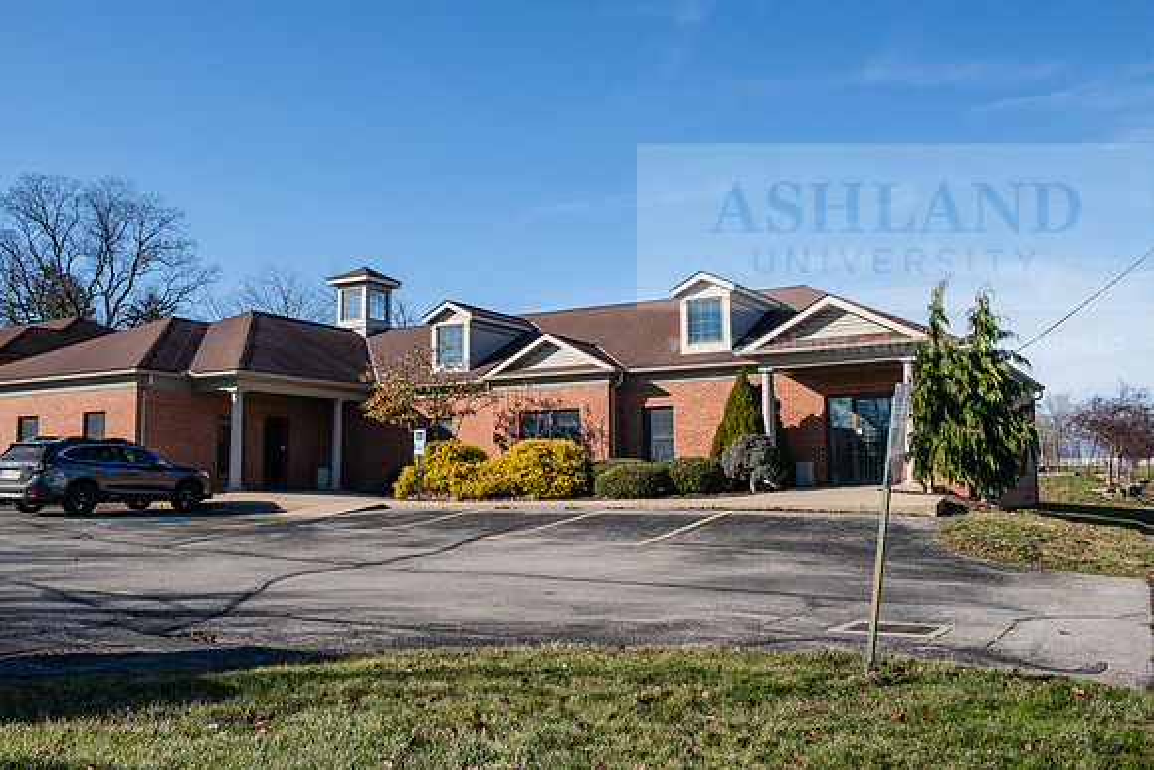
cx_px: 577
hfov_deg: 55.8
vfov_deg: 38.9
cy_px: 385
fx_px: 1090
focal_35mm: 34
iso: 160
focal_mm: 34
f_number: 7.1
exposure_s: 1/400
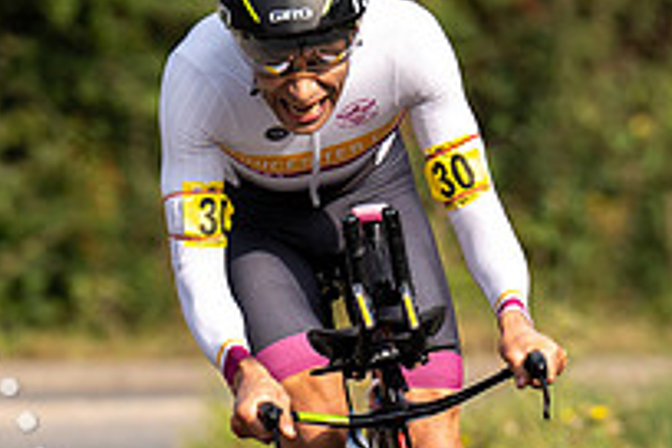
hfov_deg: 2.3
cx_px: 268
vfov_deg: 1.5
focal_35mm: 893
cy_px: 239
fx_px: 16668
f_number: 4
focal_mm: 200
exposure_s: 1/1000
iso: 125
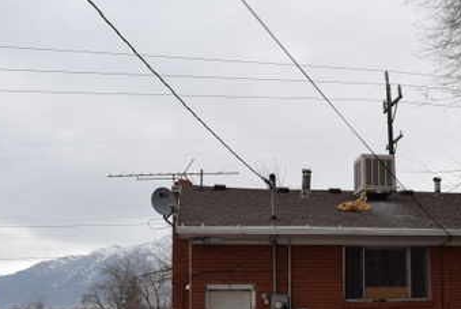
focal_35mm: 51
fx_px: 654
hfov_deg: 36.8
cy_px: 245
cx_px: 400
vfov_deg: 26.1
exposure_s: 1/160
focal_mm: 18
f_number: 6.3
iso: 100
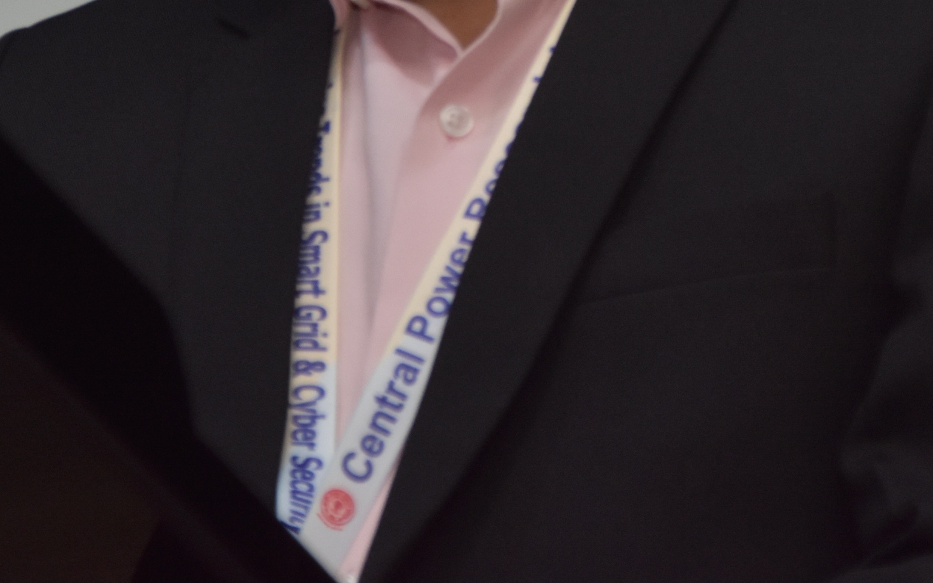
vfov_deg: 3.4
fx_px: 9924
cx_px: 507
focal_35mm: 390
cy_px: -150
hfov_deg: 5.4
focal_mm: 105
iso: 800
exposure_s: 1/60
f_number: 7.1
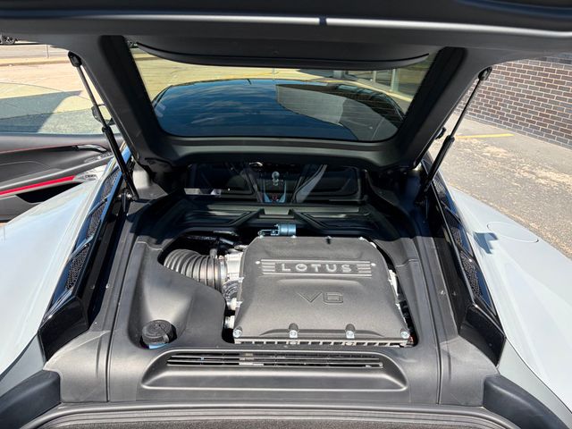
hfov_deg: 67.3
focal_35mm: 26
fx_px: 430
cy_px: 214
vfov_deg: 53.1
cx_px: 286
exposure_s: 1/820
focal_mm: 5.96
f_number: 1.6
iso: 50
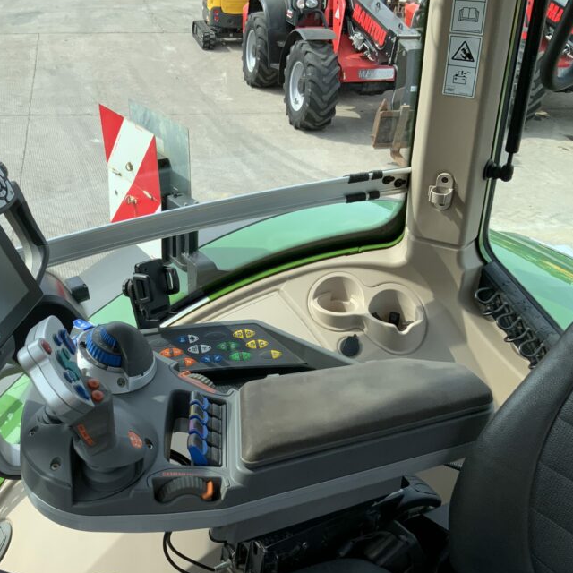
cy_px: 334
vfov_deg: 40.8
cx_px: 178
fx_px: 768
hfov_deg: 40.3
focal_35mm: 41
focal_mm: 3
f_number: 1.8
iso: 16
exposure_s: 1/586
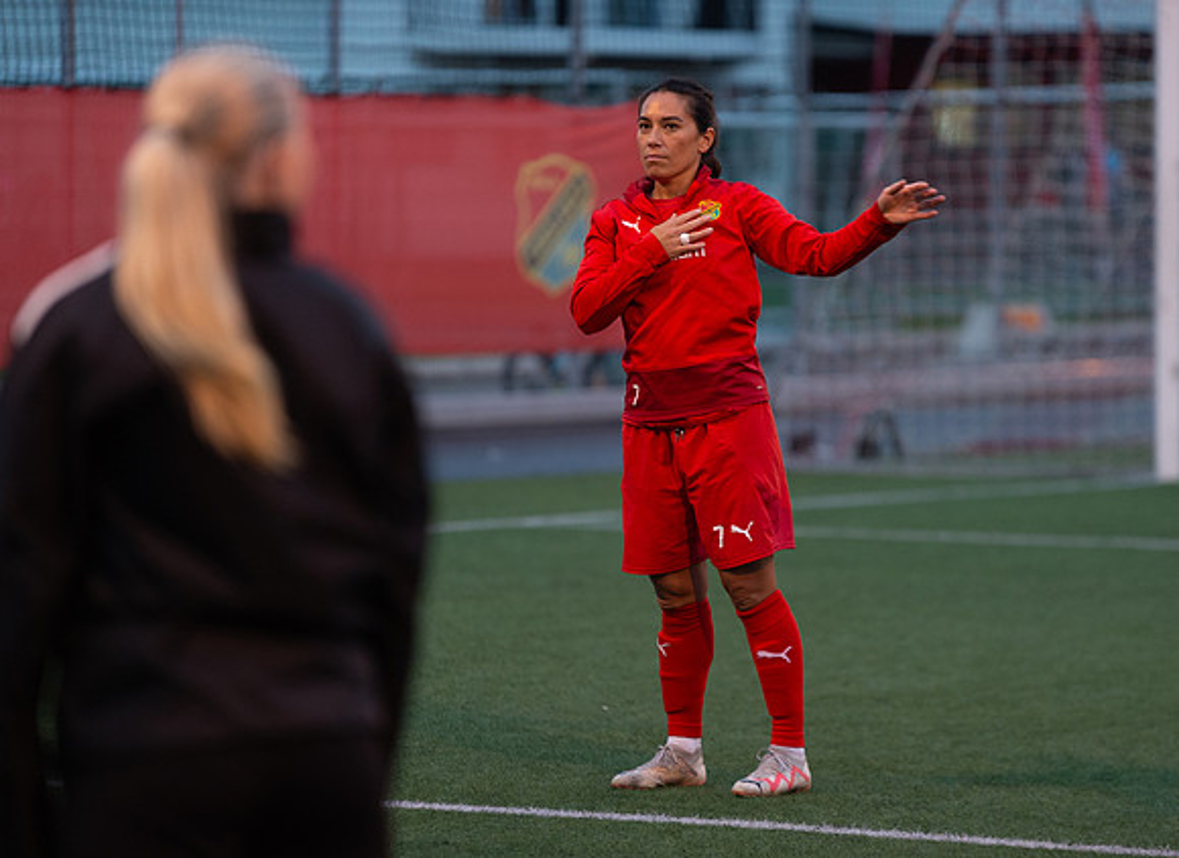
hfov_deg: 9.4
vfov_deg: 6.9
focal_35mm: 212
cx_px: 645
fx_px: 7158
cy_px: 429
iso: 2500
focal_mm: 200
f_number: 3.2
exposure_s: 1/400
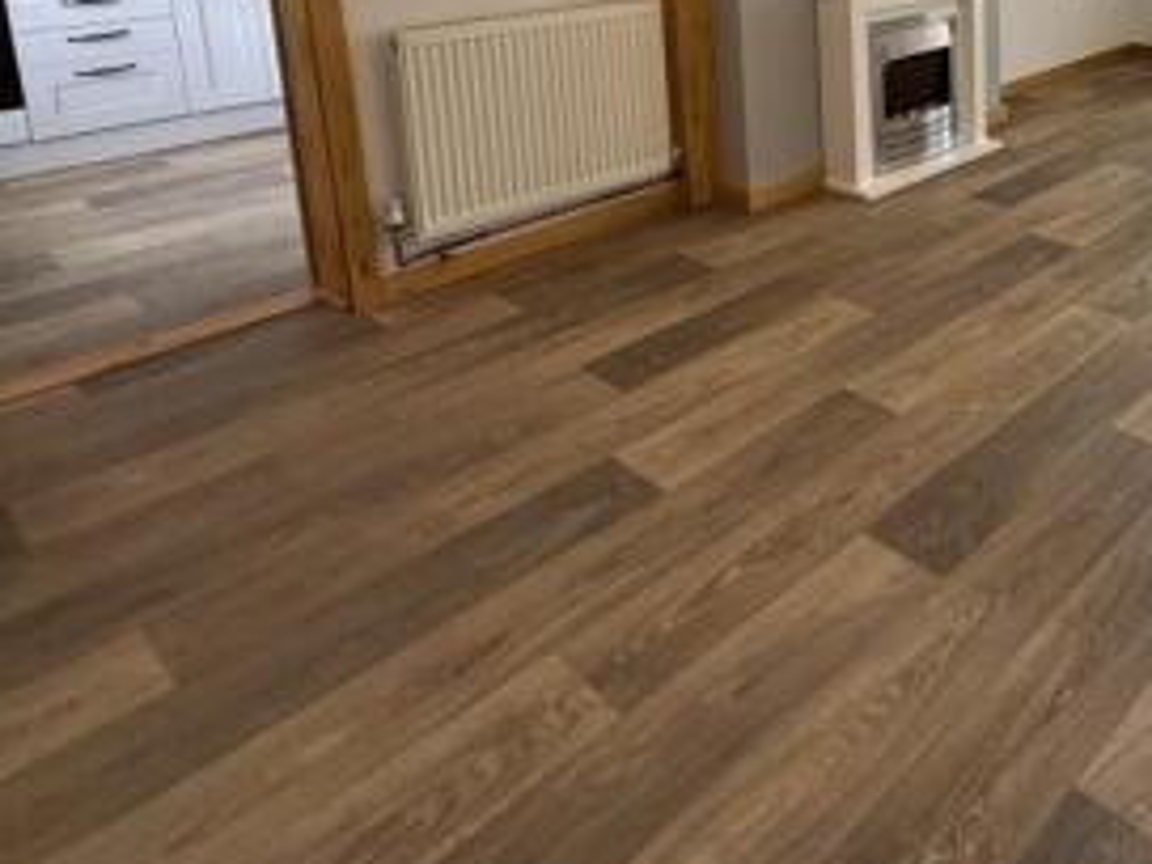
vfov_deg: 41.4
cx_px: 1031
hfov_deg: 52.8
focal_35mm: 30
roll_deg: -0.5
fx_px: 998
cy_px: 23
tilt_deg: -9.9
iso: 100
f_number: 2.2
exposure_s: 1/99
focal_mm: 2.22
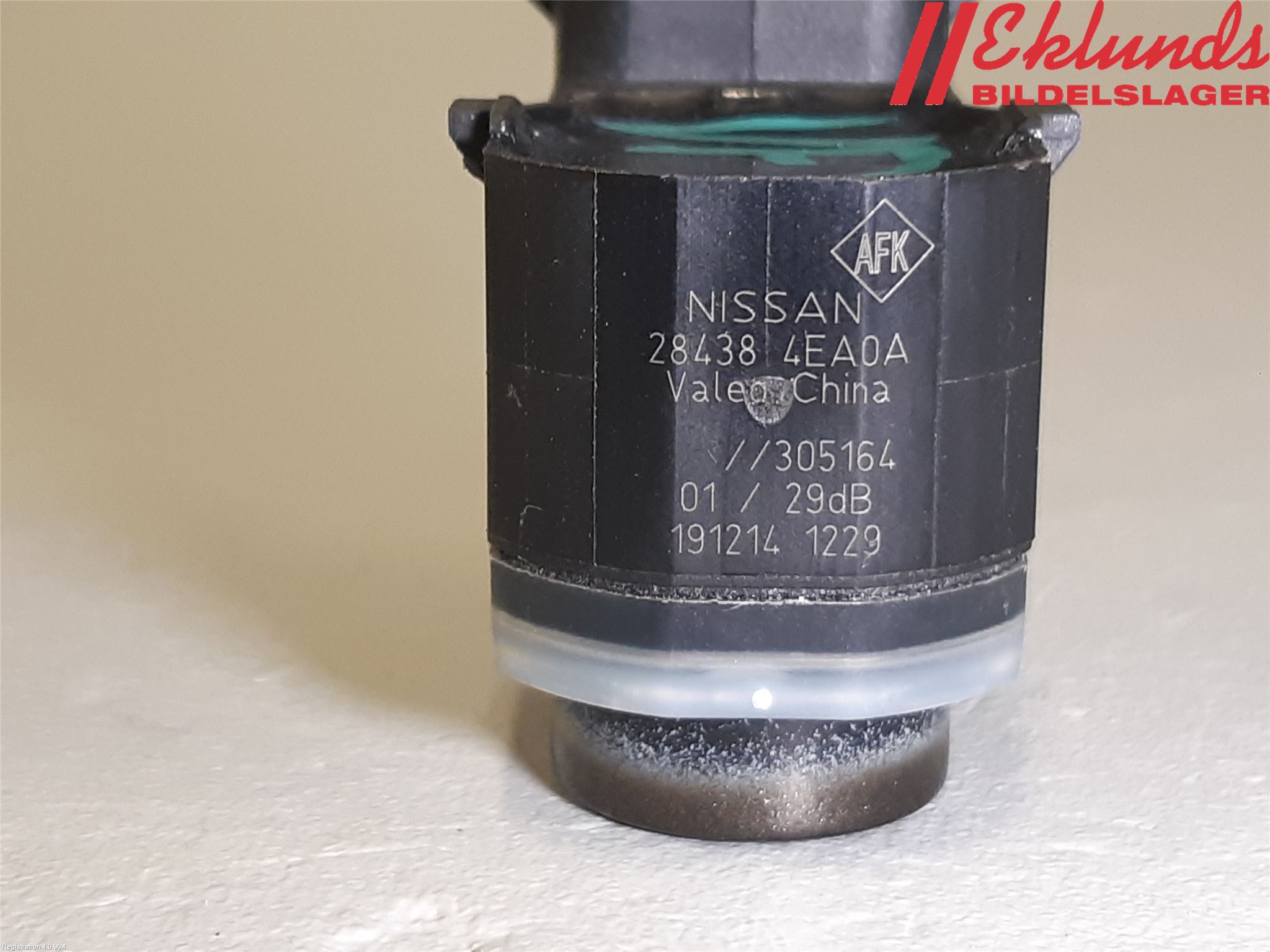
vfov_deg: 53.1
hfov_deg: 67.3
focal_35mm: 26
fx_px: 954
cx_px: 635
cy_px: 476
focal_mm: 3.93
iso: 125
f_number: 1.7
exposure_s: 1/50
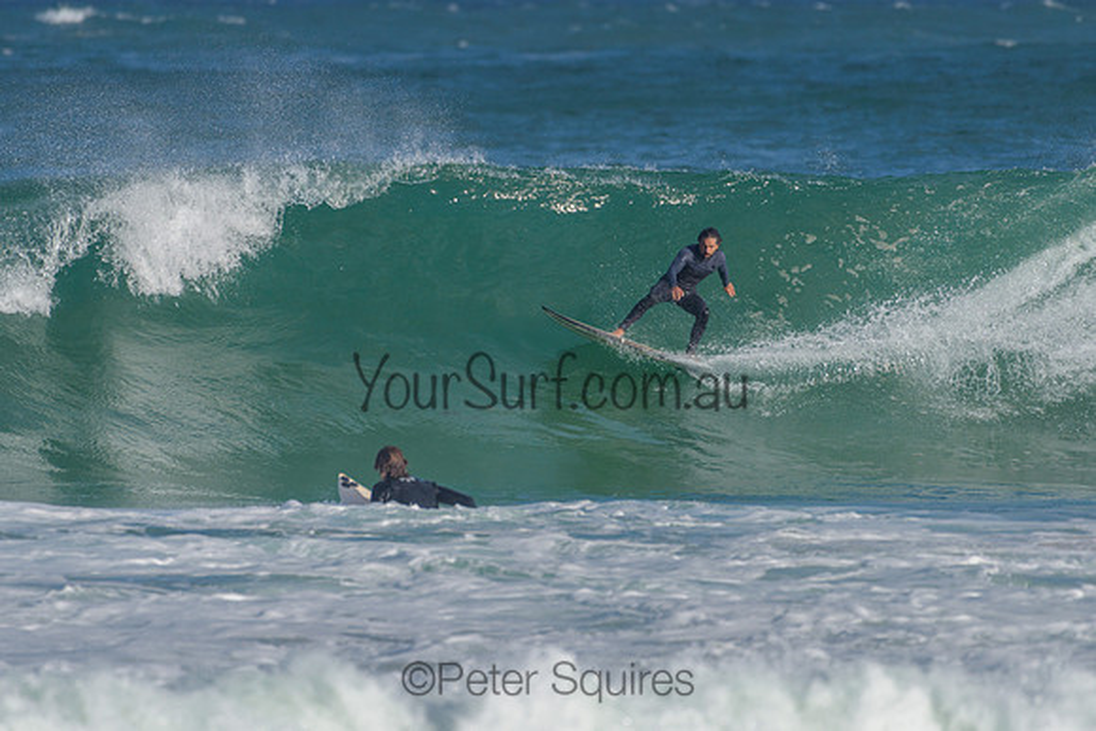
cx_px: 600
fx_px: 18653
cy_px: 288
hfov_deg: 3.4
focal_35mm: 613
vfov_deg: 2.2
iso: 160
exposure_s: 1/2000
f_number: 5.6
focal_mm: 500
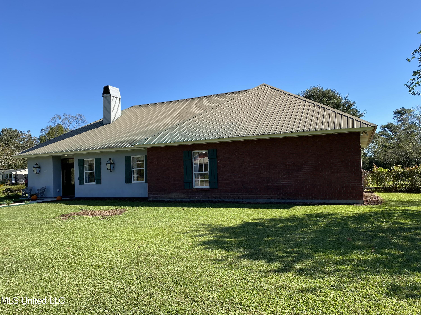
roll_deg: +0.1
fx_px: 316
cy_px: 158
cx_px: 210
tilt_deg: +3.0
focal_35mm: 26
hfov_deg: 67.3
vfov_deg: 53.1
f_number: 1.8
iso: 32
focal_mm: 4.25
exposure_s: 1/1653
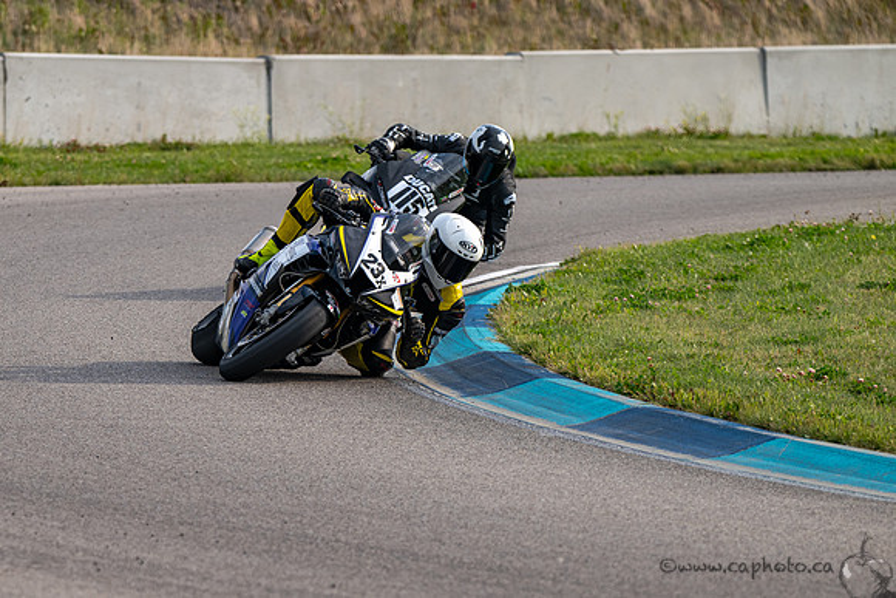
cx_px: 248
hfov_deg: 5.1
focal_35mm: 405
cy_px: 425
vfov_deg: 3.4
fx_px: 10084
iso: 250
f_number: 5.6
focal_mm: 280
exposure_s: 1/1250
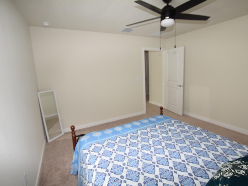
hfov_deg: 91.0
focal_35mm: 17
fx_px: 122
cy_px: 93
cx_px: 129
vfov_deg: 74.7
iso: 800
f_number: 4.5
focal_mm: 10
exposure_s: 1/80
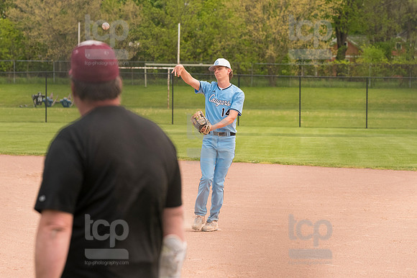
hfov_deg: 10.2
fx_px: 2338
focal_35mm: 202
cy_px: 139
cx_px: 208
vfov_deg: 6.8
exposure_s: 1/2000
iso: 1000
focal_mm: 135
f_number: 5.6
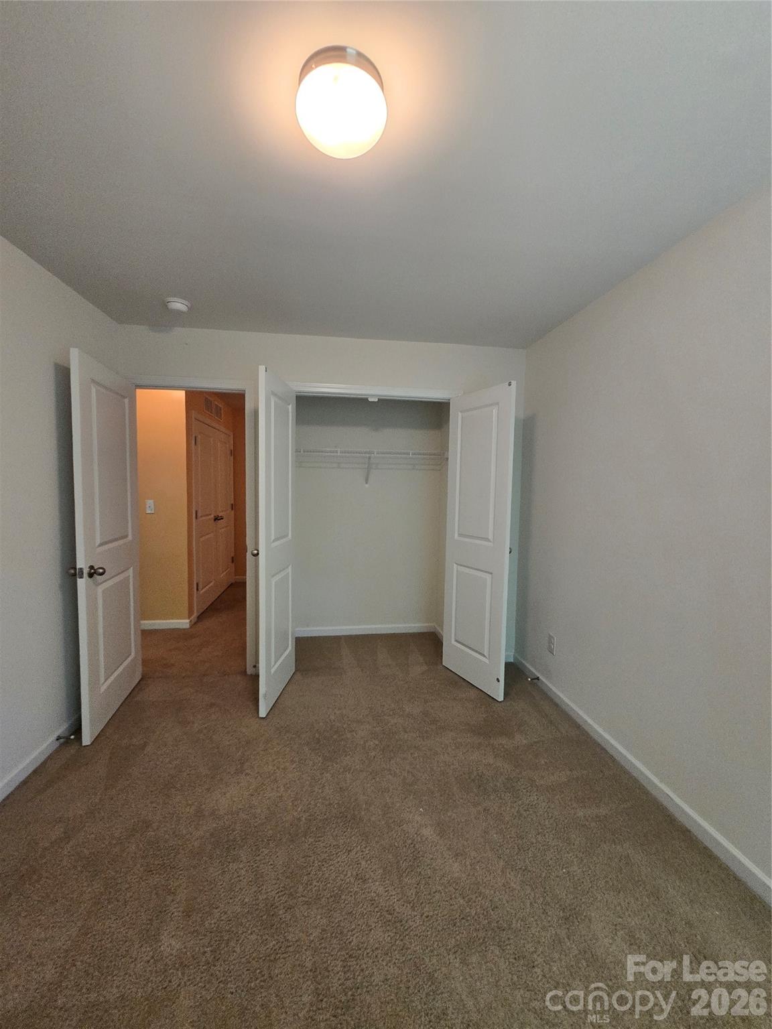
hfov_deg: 89.9
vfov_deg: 106.2
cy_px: 514
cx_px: 386
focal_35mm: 13
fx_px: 387
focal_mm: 1.7
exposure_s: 1/60
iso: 250
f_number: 2.2
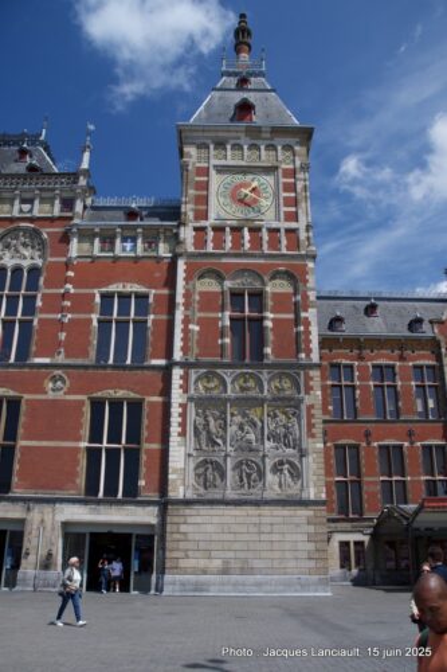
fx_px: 503
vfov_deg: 67.4
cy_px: 336
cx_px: 224
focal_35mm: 27
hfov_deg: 47.9
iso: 100
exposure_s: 1/160
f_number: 6.3
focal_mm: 18
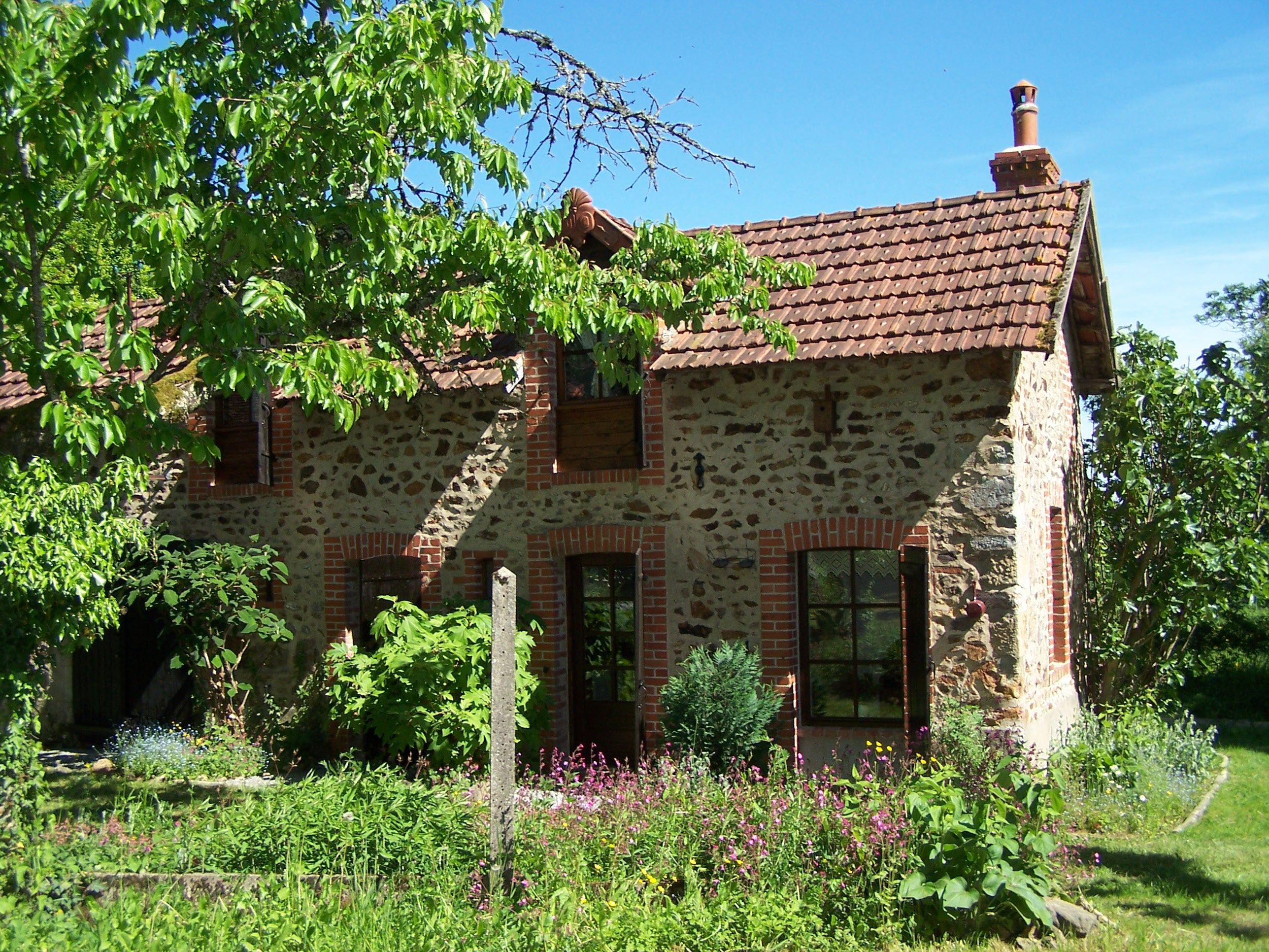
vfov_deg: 37.7
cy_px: 476
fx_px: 1393
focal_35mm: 38
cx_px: 634
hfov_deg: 49.0
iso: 80
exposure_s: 1/750
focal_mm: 6.3
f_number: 2.8
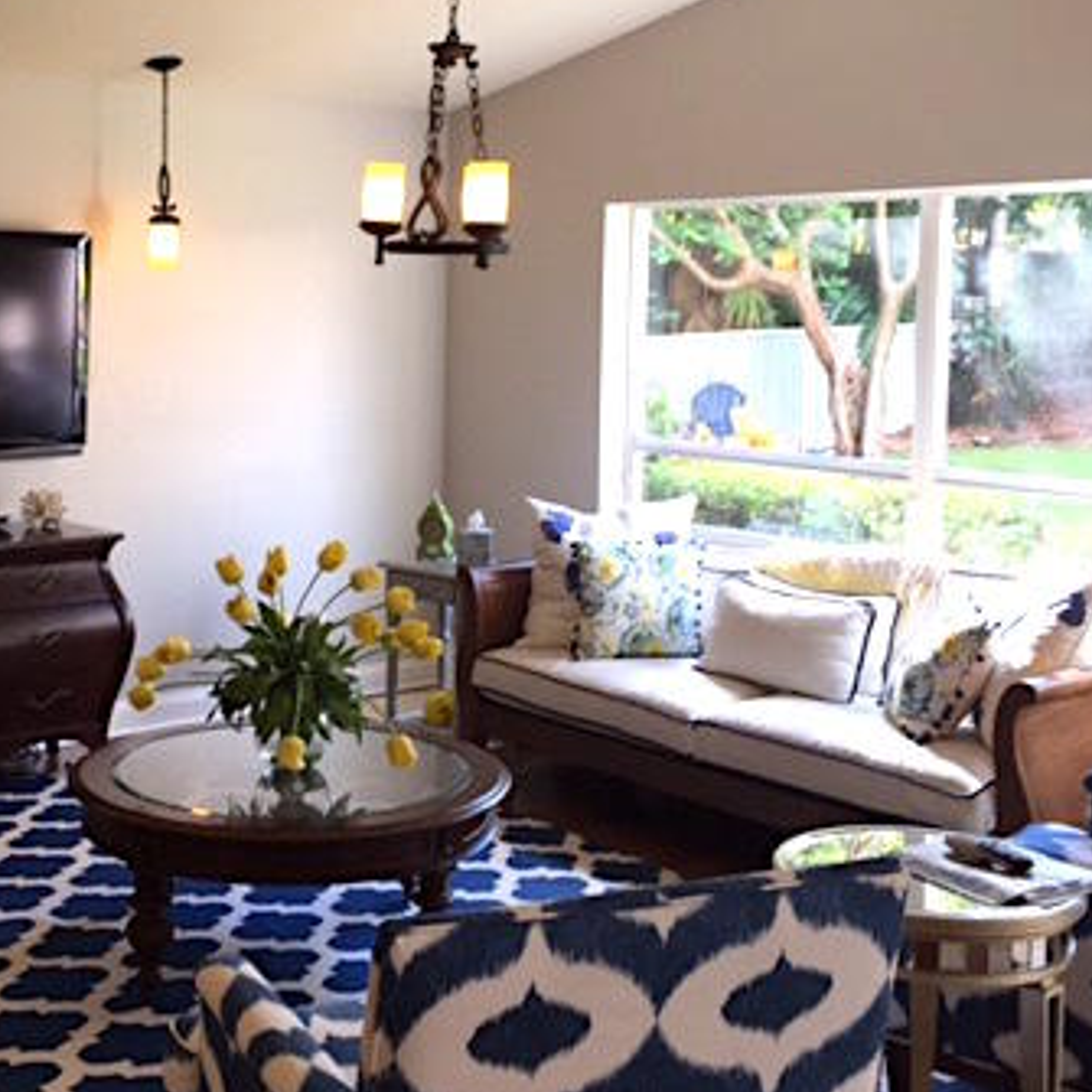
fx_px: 1749
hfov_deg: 34.3
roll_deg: -1.2
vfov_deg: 34.5
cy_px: 427
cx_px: 349
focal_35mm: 49
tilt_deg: -2.6
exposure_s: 1/60
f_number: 2.2
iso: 32
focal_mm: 4.15
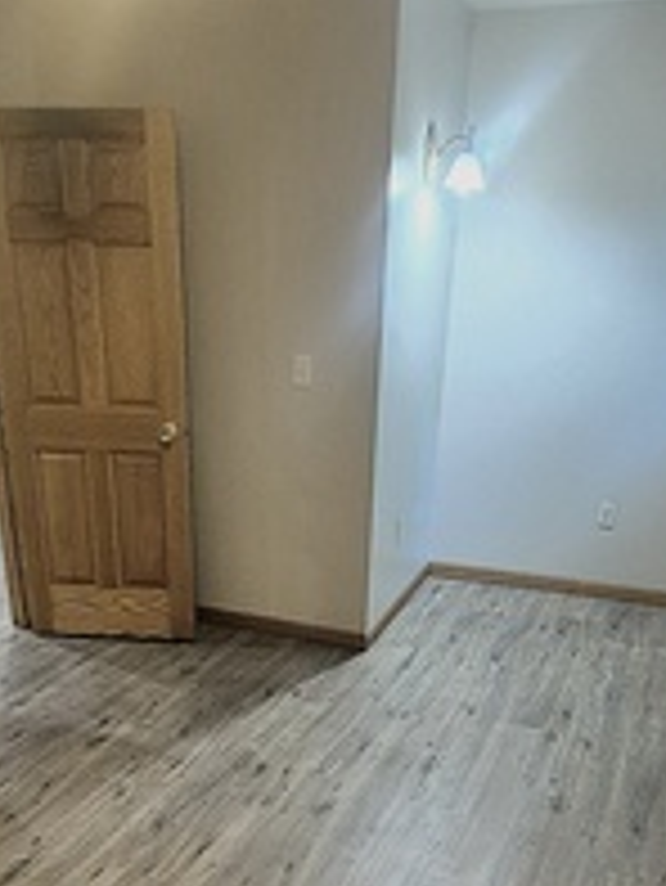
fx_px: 846
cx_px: 281
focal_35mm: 33
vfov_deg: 52.3
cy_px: 688
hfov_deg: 42.9
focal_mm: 1.74
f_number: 2.2
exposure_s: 1/60.2
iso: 400
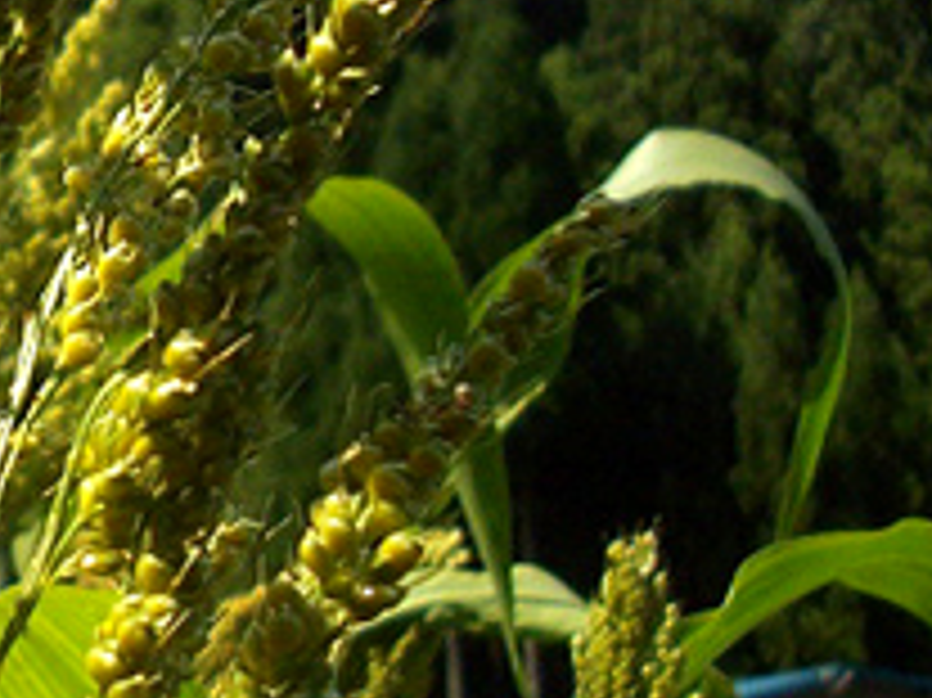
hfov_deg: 12.3
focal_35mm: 152
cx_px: -522
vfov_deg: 9.7
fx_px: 4090
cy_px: 5
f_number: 5.6
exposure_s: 1/250
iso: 80
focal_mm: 6.2
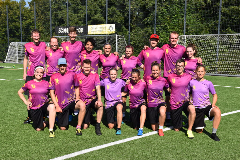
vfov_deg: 25.8
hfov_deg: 37.8
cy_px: 80
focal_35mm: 52
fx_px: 350
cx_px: 120
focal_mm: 35
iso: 100
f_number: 8
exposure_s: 1/250
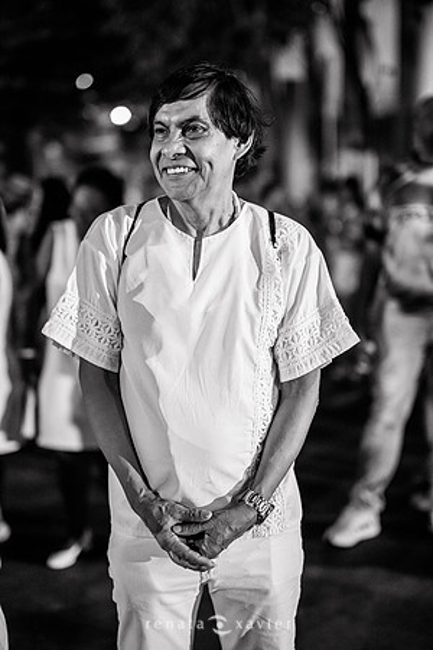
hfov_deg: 27.0
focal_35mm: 50
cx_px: 216
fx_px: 902
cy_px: 325
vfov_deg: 39.6
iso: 2000
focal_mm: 50
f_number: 1.4
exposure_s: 1/250
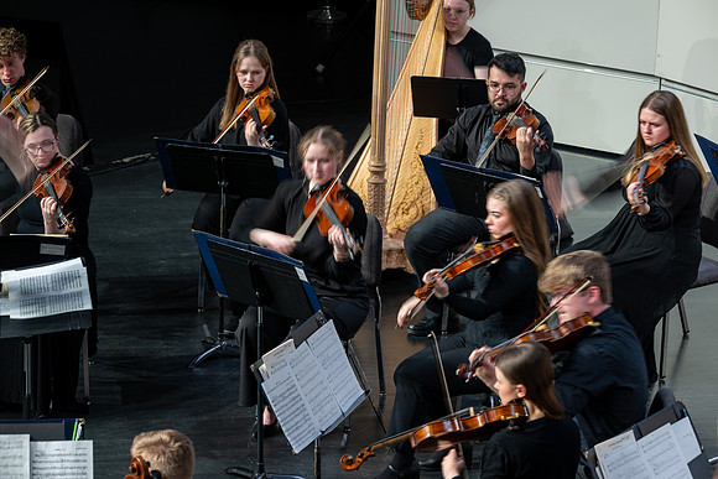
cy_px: 240
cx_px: 359
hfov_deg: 14.2
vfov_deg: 9.5
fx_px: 2892
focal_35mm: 145
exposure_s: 1/5
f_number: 7.1
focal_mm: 145
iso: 100
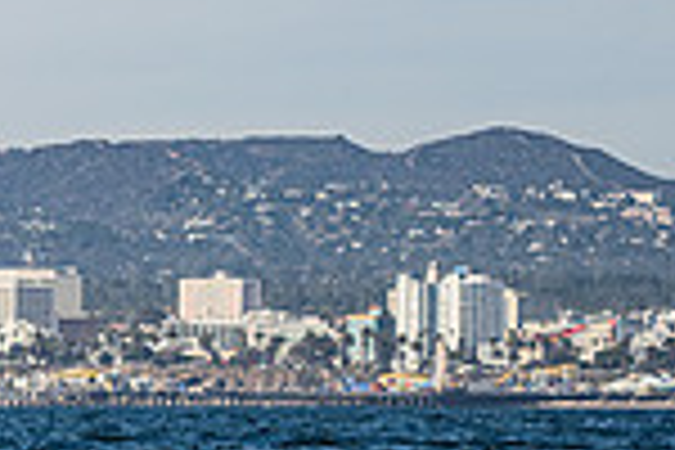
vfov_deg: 3.2
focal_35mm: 426
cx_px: -576
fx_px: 7987
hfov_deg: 4.8
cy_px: -9
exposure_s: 1/3200
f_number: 5.6
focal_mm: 100
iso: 320
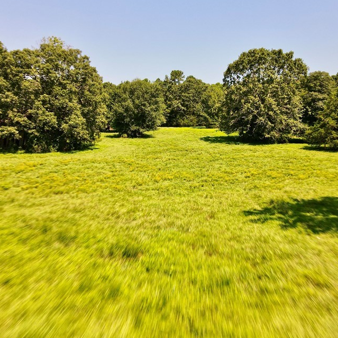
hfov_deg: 48.3
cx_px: 193
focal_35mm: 34
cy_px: 150
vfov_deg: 48.4
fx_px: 376
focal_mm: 4.5
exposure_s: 1/30
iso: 100
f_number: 2.8
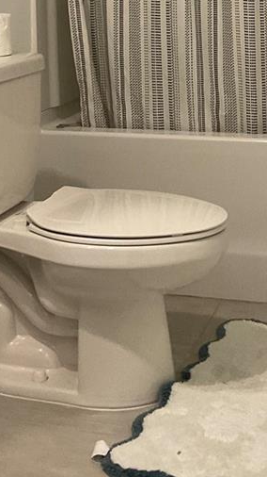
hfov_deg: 16.0
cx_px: 179
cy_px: -42
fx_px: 946
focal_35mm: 75
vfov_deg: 26.2
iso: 100
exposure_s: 1/60
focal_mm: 3
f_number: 1.8
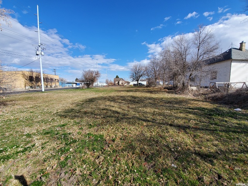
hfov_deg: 106.2
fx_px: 93
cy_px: 93
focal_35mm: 13
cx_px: 124
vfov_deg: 89.9
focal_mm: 1.8
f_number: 2.2
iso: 50
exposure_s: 1/829
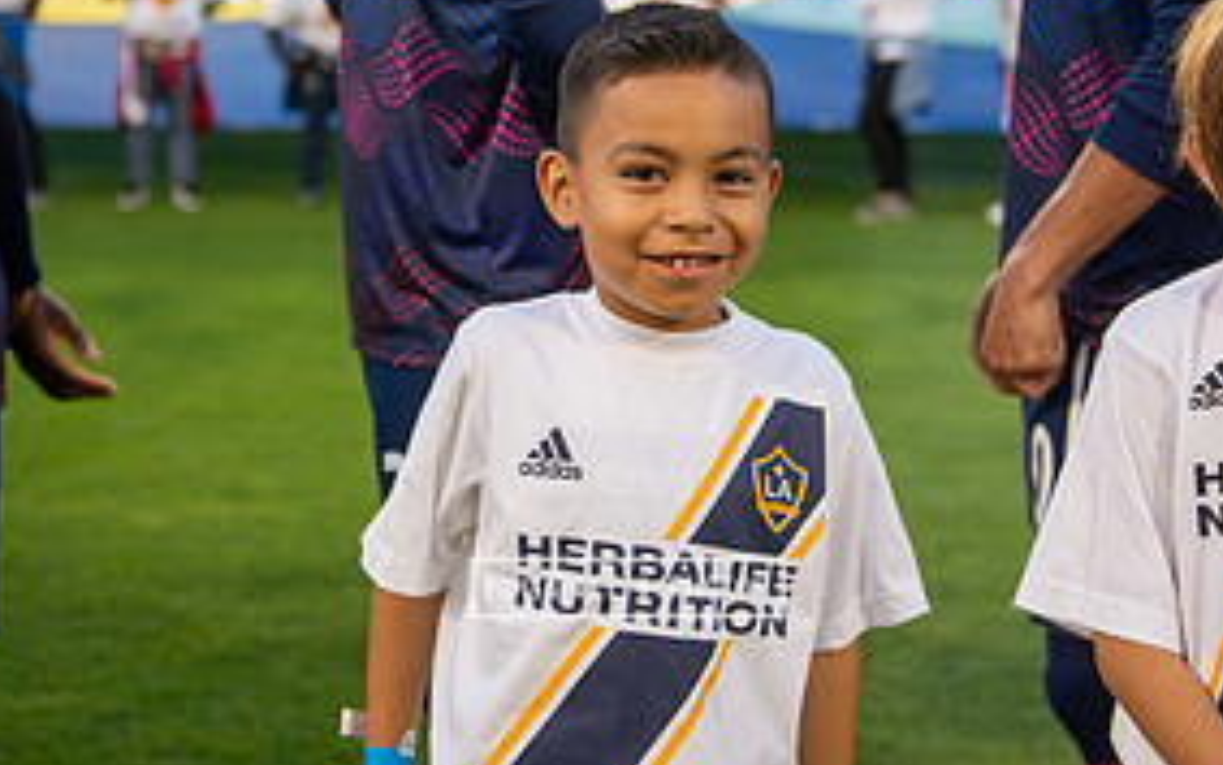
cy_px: 251
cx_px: 627
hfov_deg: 30.2
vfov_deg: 19.1
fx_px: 2267
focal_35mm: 68
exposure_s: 1/640
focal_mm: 42
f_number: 2.8
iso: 200
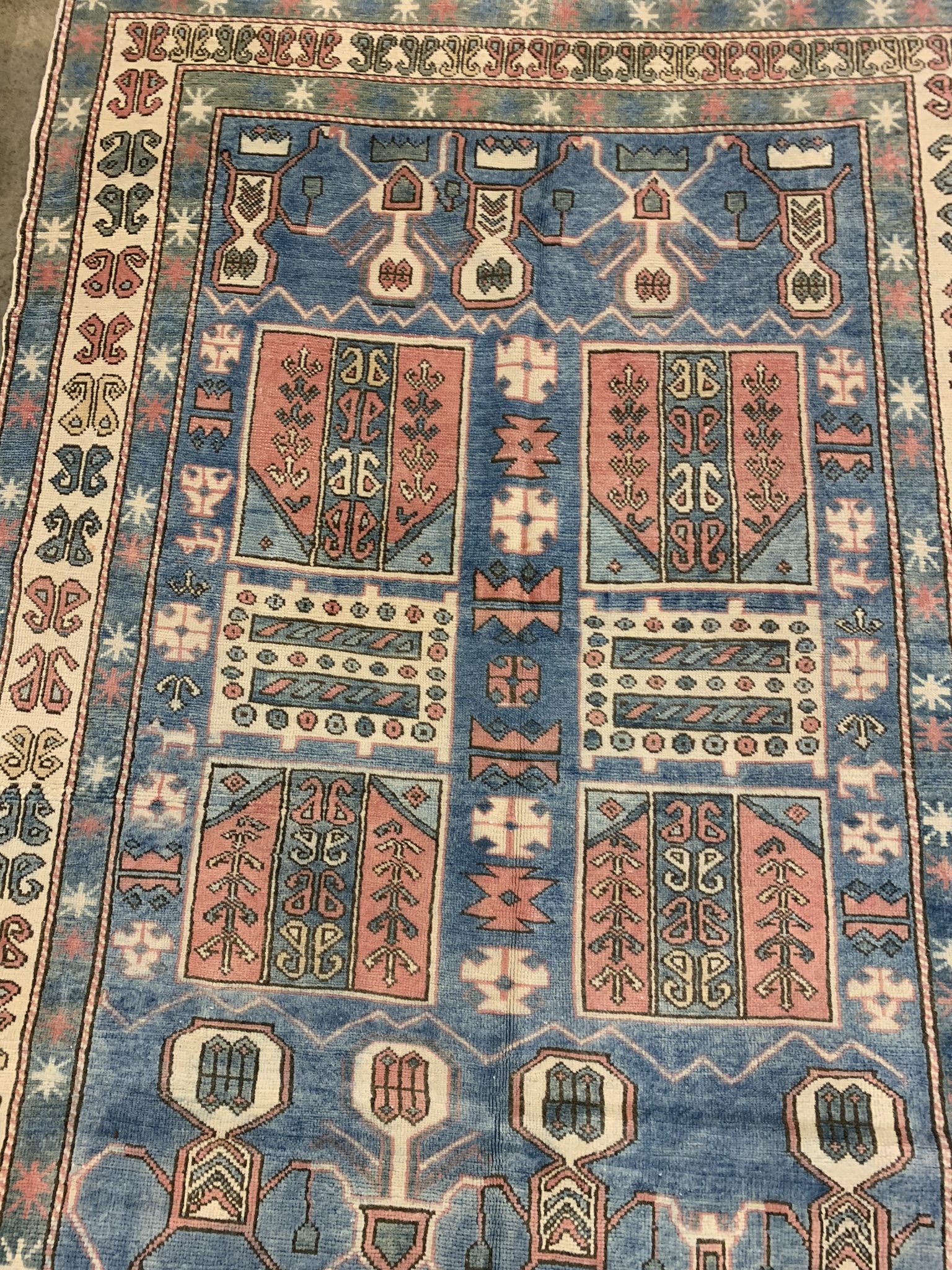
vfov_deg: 67.3
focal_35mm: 26
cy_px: 635
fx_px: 953
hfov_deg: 53.1
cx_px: 476
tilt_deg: -75.1
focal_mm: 4.25
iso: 125
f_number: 1.8
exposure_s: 1/60
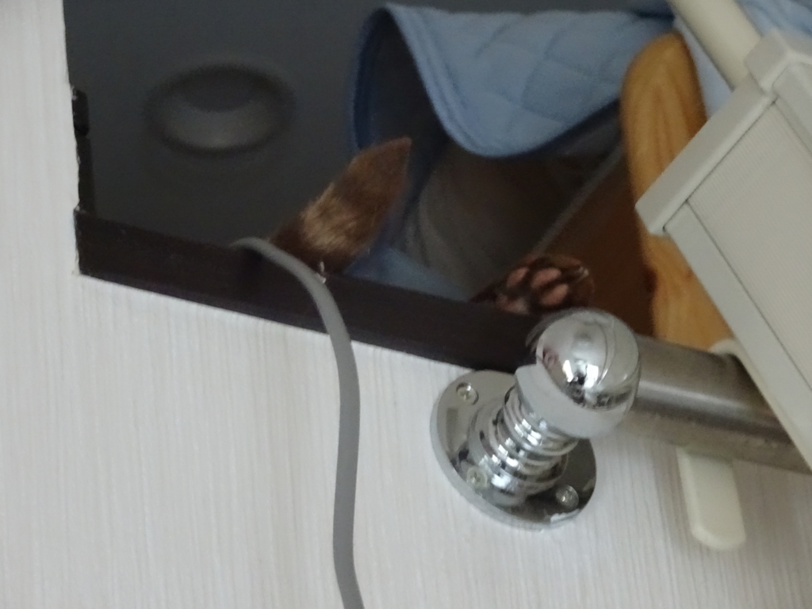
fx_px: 4691
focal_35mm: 200
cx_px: 406
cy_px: 304
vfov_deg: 7.4
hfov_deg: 9.9
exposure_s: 1/13
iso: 2500
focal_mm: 34.17
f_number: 6.3
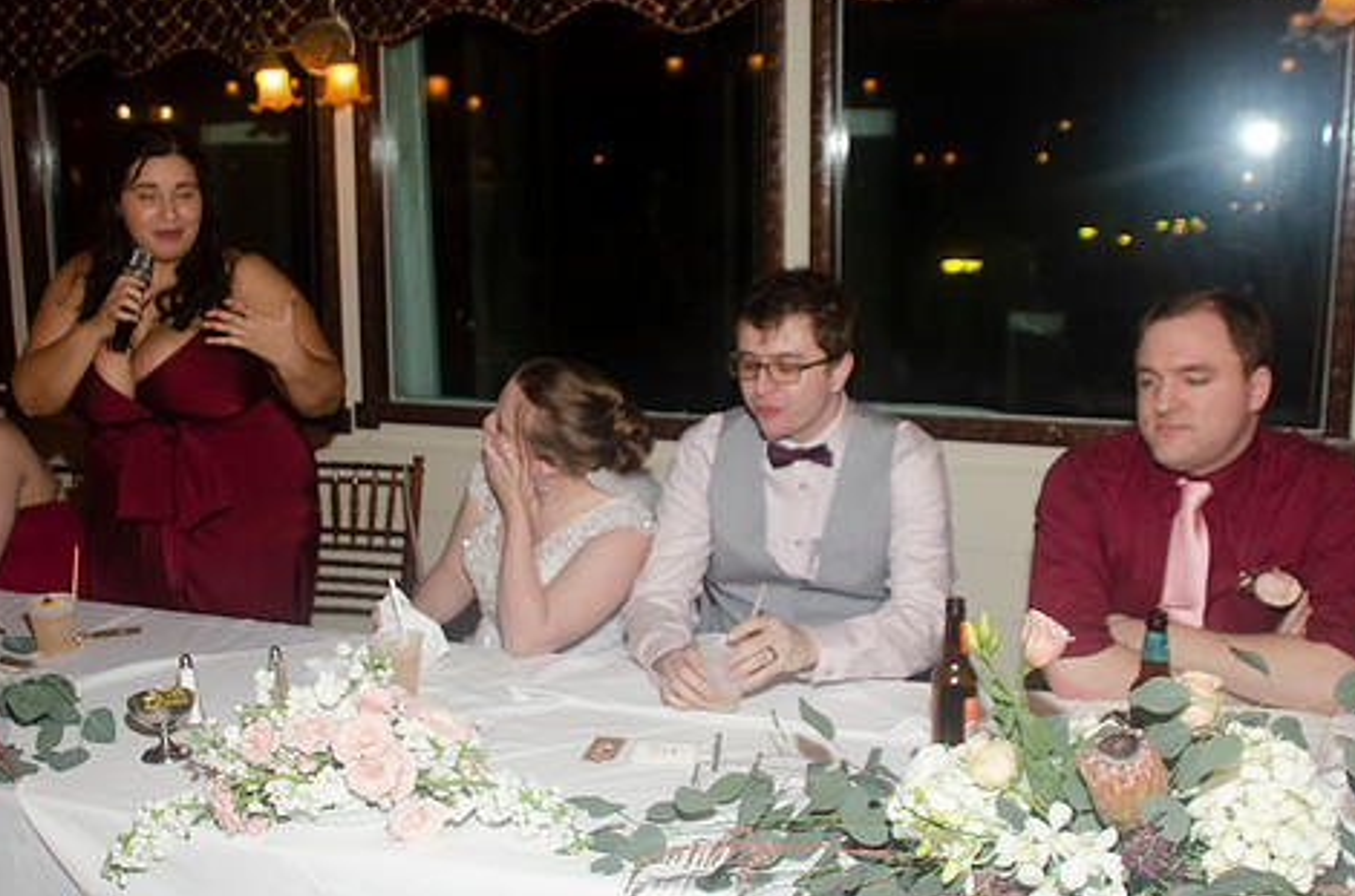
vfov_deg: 35.8
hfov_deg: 51.9
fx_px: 1389
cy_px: 441
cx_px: 620
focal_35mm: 37
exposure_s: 1/60
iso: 400
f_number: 3.5
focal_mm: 20
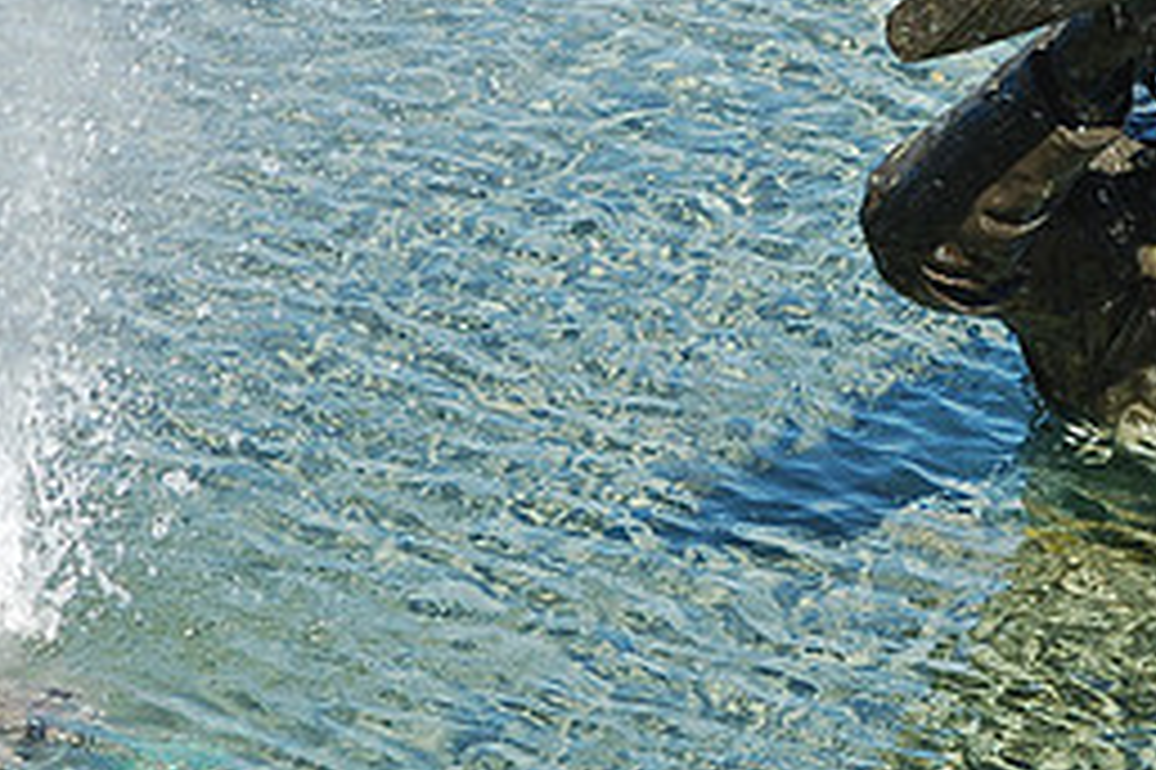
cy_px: 212
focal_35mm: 660
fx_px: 21183
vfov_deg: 2.1
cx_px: 1044
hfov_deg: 3.1
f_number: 6
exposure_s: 1/320
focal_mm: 195
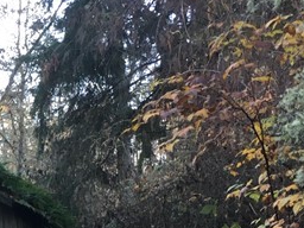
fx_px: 1019
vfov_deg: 12.6
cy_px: 235
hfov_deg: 15.9
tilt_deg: +2.5
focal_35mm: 116
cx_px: -119
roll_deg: +1.6
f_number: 2.2
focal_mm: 4.15
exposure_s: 1/30
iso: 25
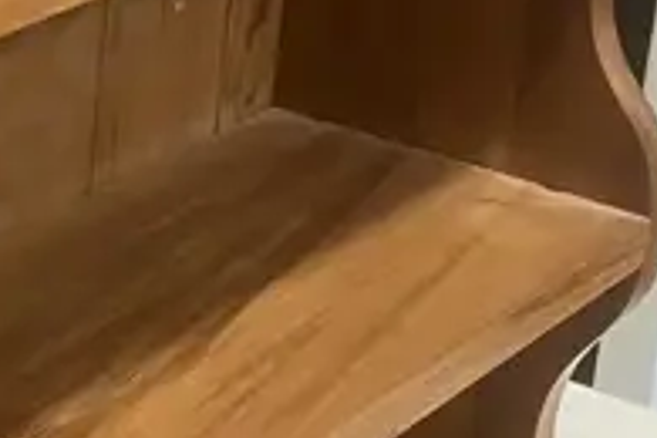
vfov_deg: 9.0
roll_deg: -4.4
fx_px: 2792
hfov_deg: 13.2
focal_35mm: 153
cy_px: 155
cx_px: -20
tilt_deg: -19.2
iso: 100
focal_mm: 3.99
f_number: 1.8
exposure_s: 1/50
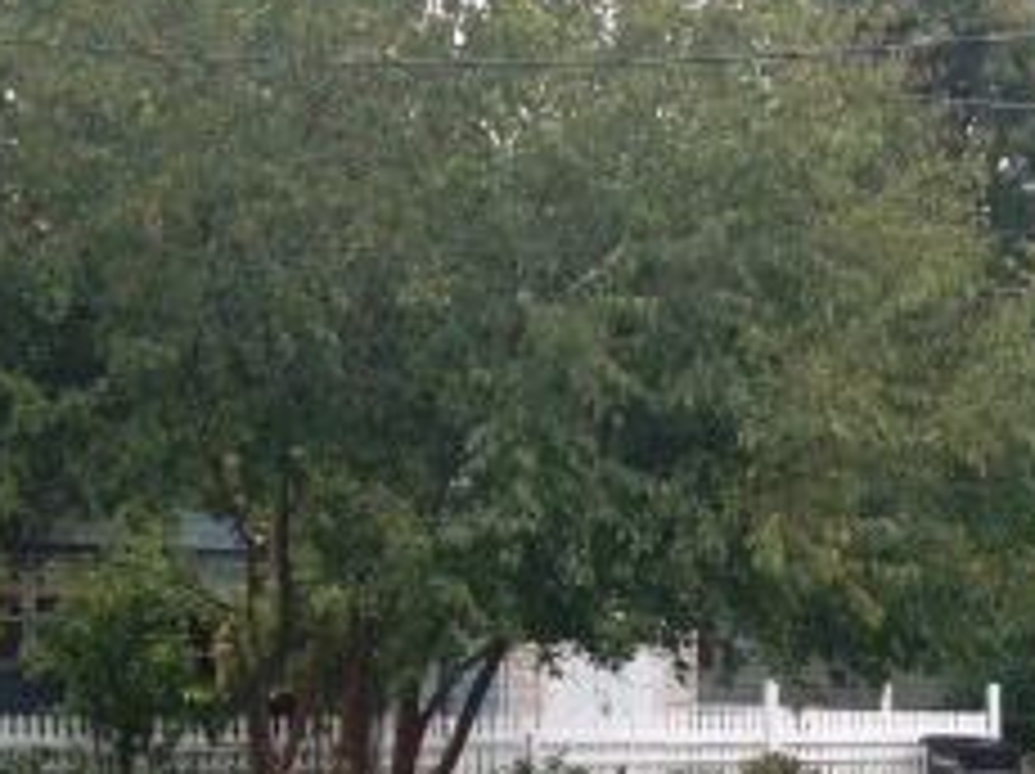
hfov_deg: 21.2
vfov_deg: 15.7
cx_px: 738
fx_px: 2748
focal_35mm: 92
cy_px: 801
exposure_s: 1/126
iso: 50
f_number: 2.4
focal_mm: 4.12
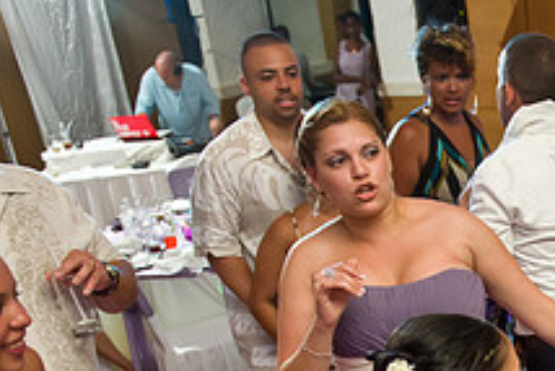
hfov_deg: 28.2
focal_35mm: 65
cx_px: 607
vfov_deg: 19.9
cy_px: 420
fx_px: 1003
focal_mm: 24
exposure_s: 1/125
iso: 1600
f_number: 3.2
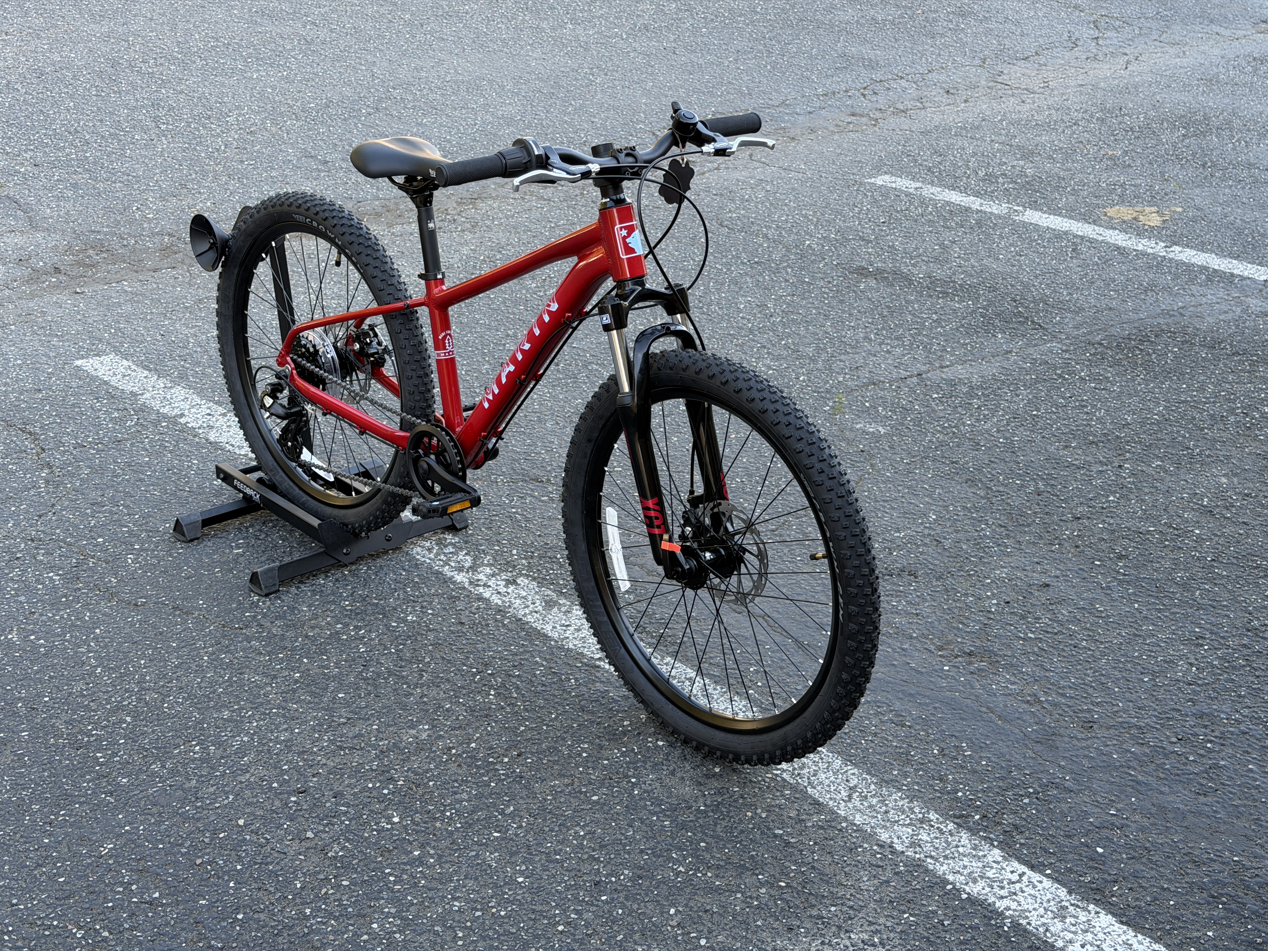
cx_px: 634
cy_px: 476
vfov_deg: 30.3
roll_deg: -2.0
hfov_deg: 39.7
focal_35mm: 48
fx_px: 1758
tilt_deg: -24.3
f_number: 1.78
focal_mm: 6.76
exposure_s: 1/121
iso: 64
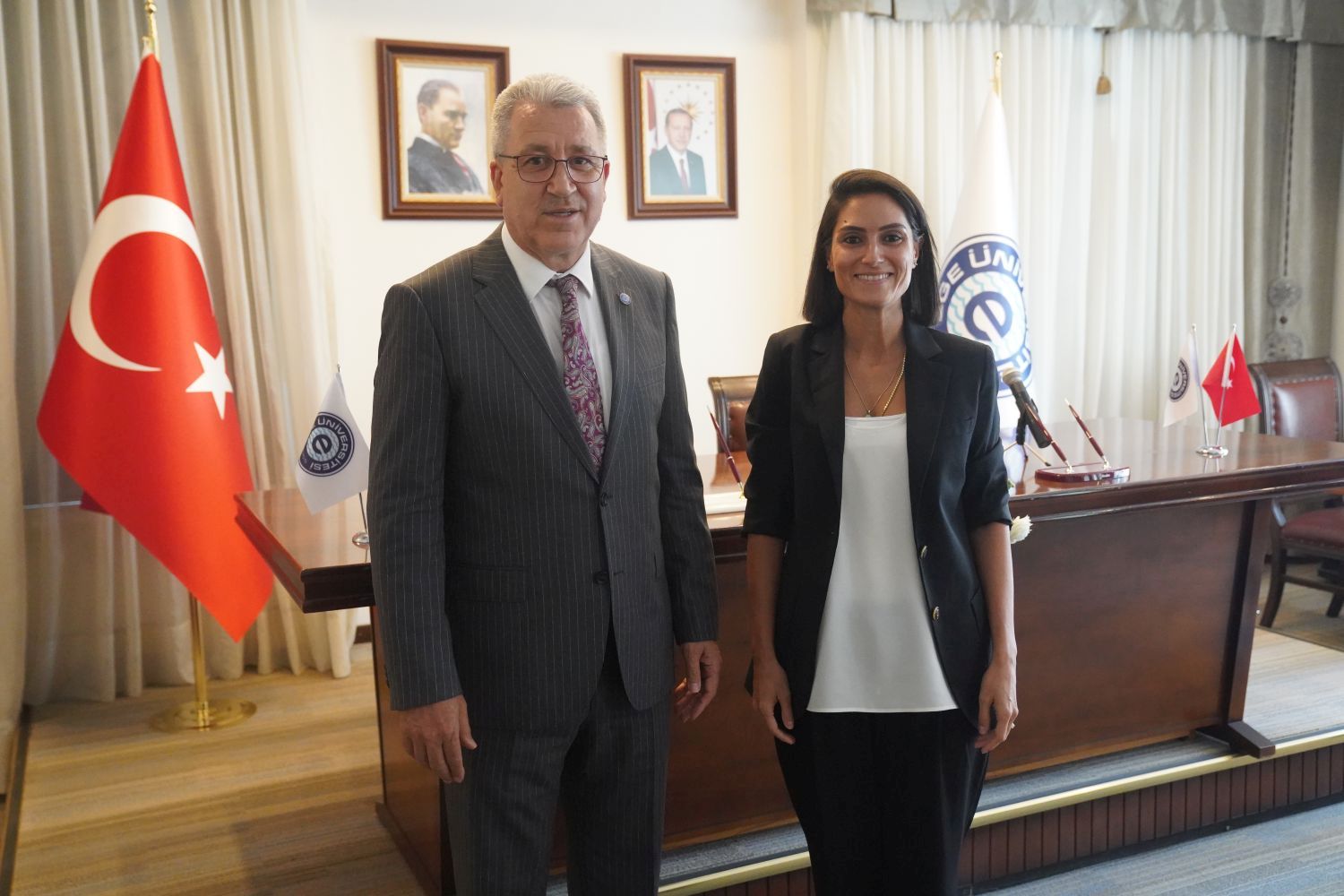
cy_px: 448
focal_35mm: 34
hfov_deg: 55.8
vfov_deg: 38.9
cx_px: 672
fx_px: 1269
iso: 10000
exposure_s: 1/320
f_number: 3.5
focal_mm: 34
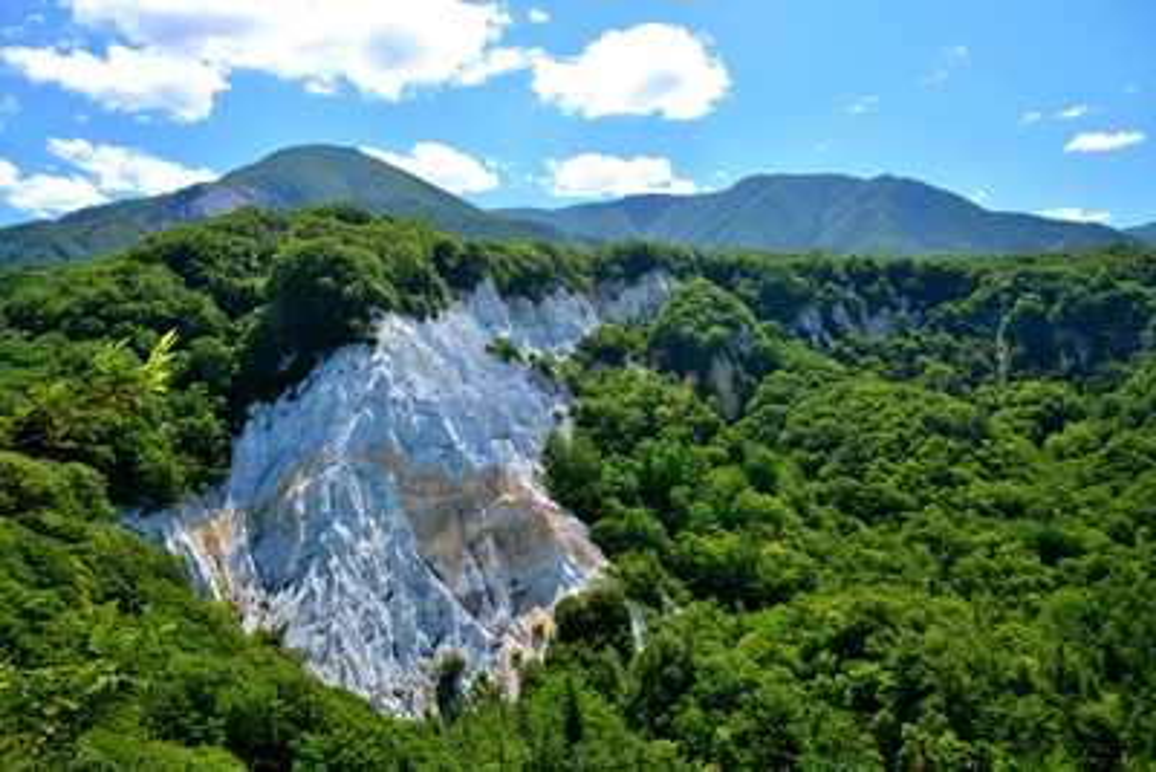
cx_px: 578
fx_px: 867
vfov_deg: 48.0
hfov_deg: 67.4
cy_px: 386
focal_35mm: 27
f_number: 8
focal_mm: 18
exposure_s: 1/125
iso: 180
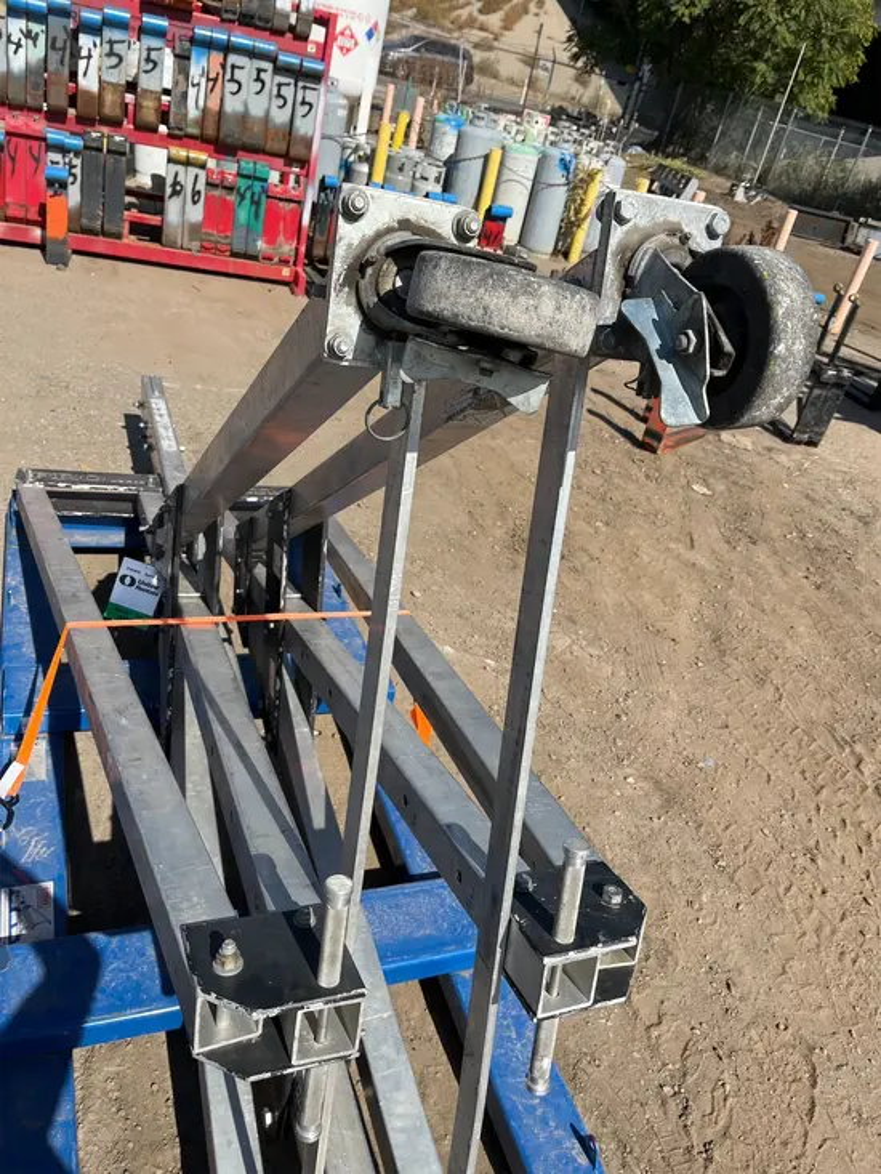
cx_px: 440
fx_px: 882
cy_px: 587
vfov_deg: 67.3
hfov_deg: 53.1
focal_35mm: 26
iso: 50
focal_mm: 5.1
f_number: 1.6
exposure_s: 1/4149
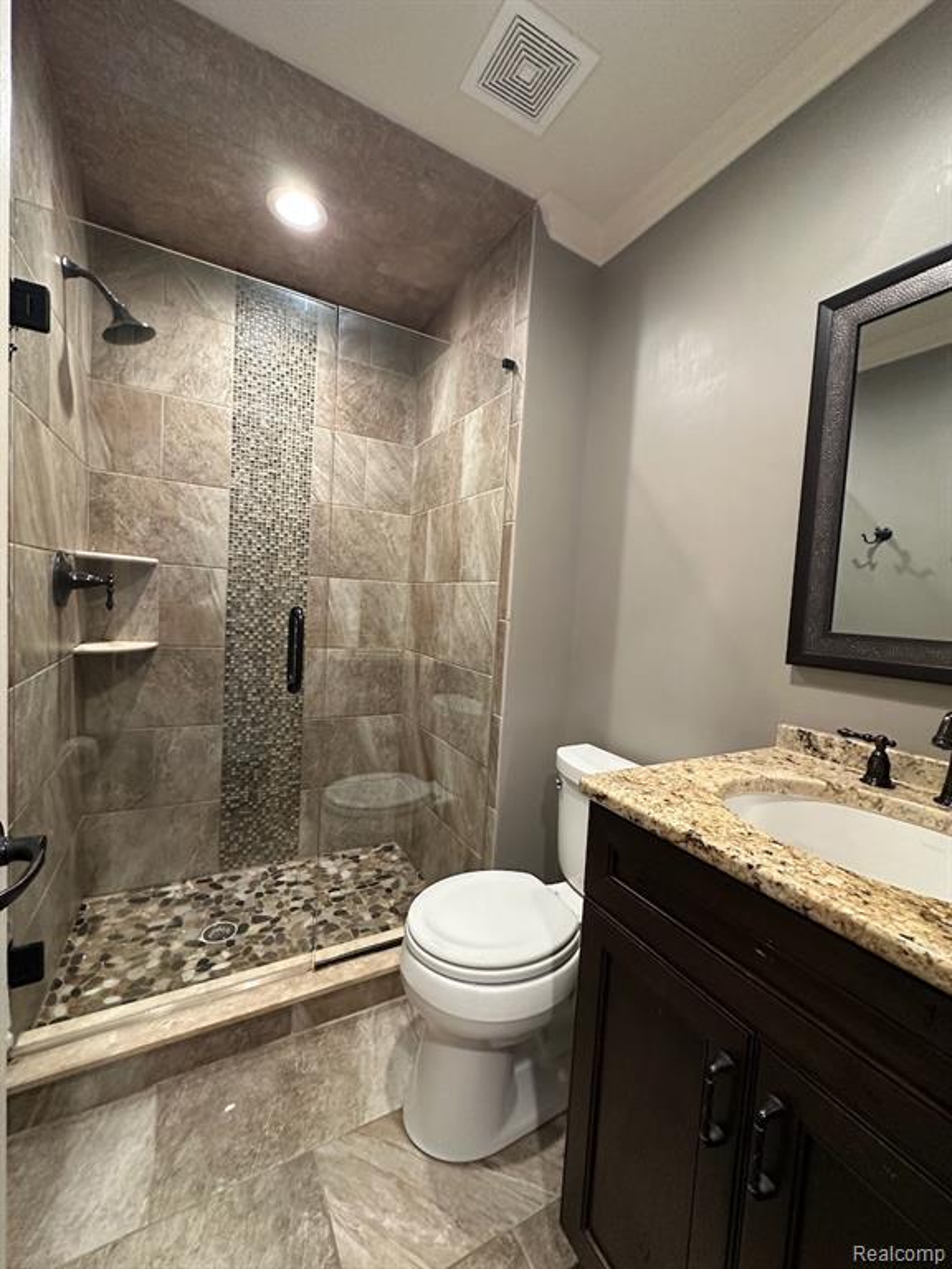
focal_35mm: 14
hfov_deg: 85.7
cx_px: 476
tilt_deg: -3.1
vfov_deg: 102.1
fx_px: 513
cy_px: 634
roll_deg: -3.7
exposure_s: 1/60
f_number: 2.2
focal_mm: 2.22
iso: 400
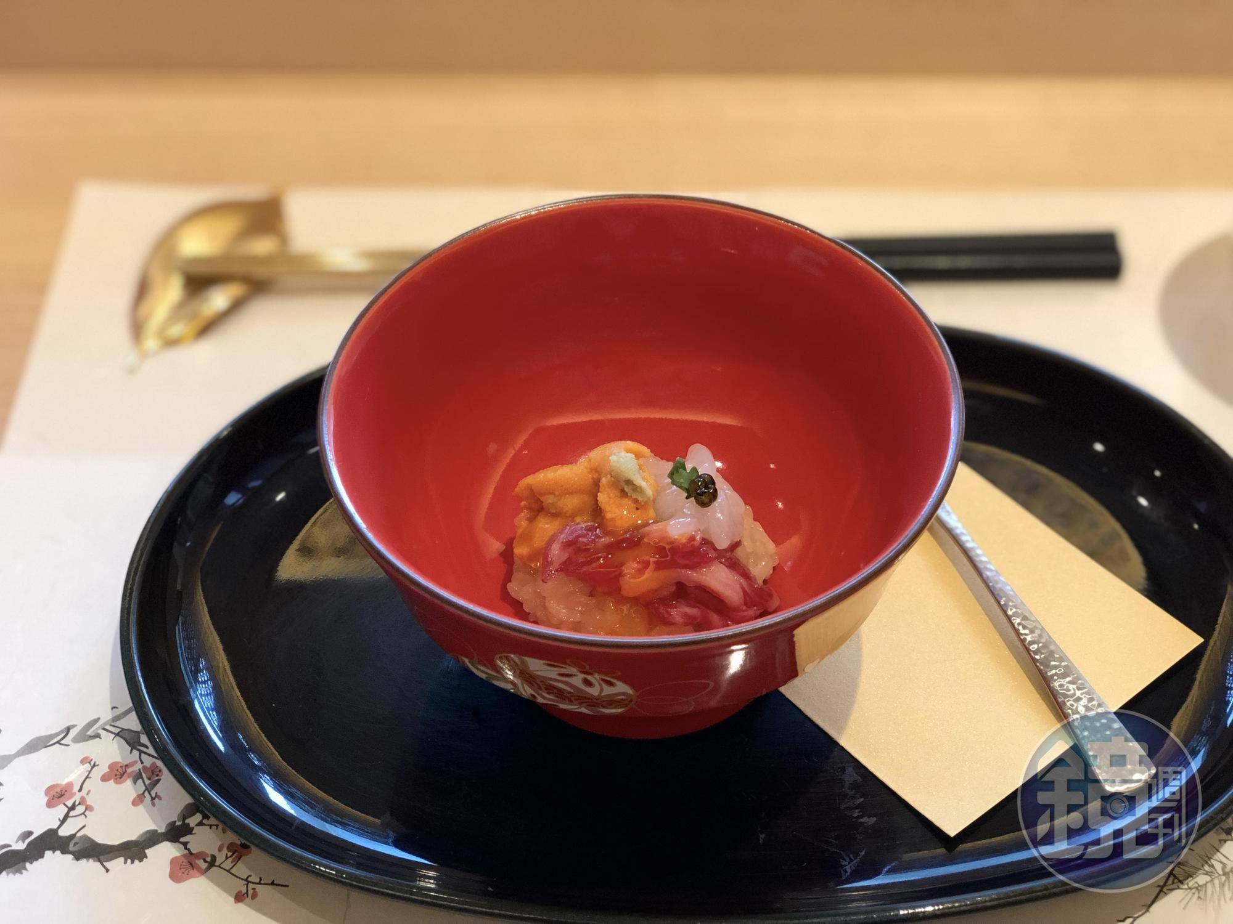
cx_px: 616
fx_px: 2030
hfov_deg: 33.8
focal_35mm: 57
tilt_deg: -47.5
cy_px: 462
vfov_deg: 25.7
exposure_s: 1/30
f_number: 2.8
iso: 160
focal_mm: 6.6
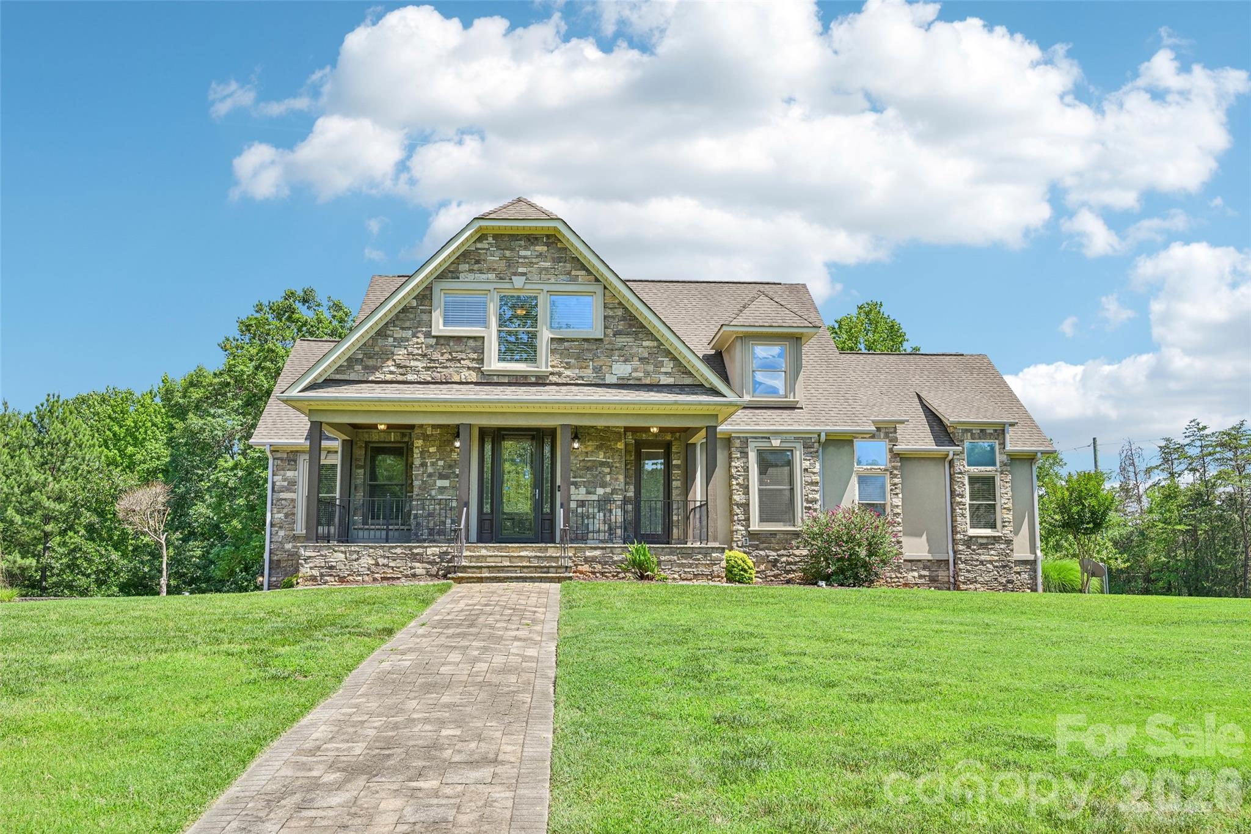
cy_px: 417
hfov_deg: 61.9
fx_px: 1042
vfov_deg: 43.6
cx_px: 626
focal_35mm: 30
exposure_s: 1/200
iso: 100
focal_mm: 30
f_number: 8
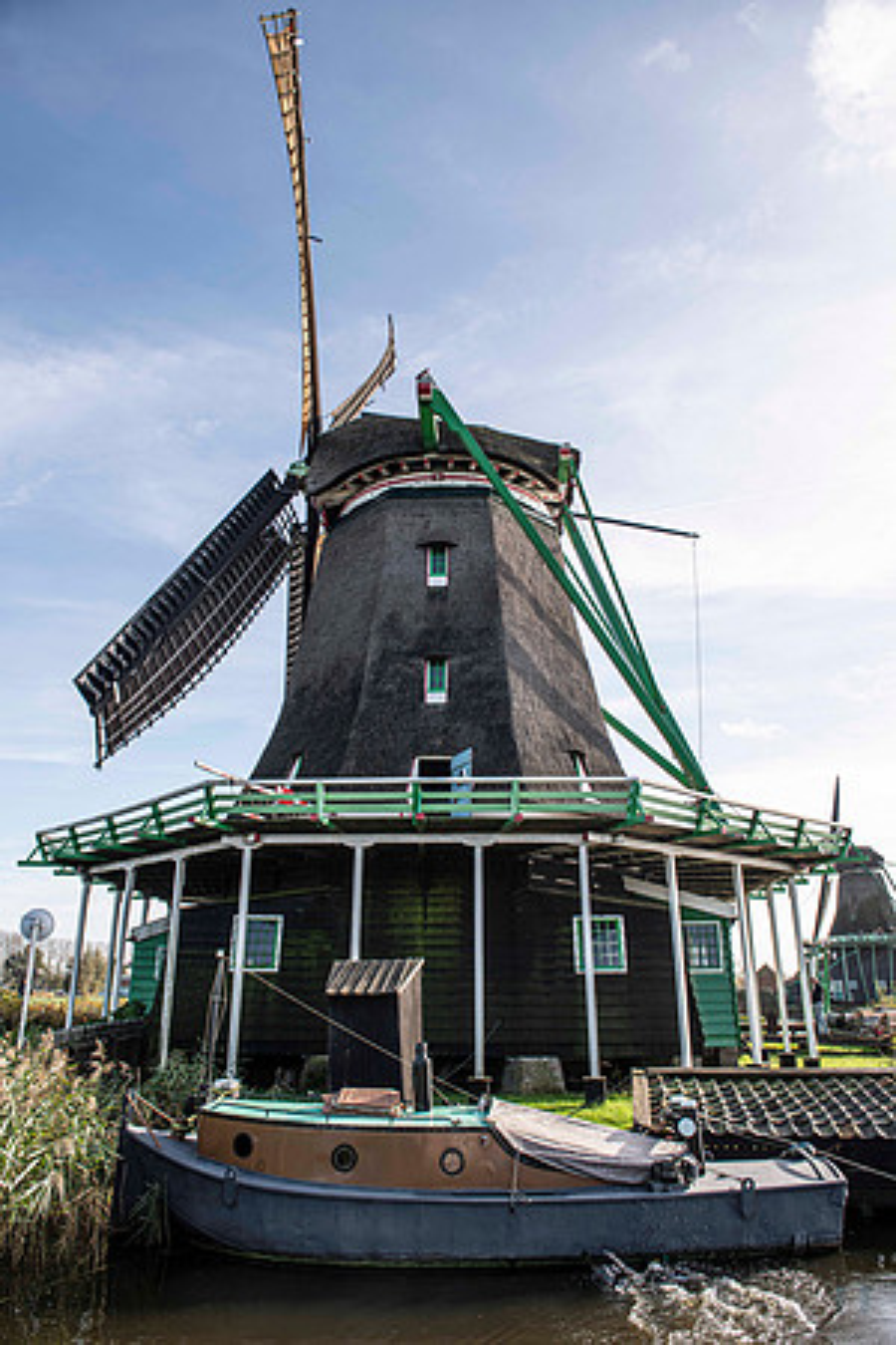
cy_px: 672
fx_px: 896
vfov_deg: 73.7
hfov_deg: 53.1
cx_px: 448
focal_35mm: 24
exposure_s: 1/200
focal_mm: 24
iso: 64
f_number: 5.6
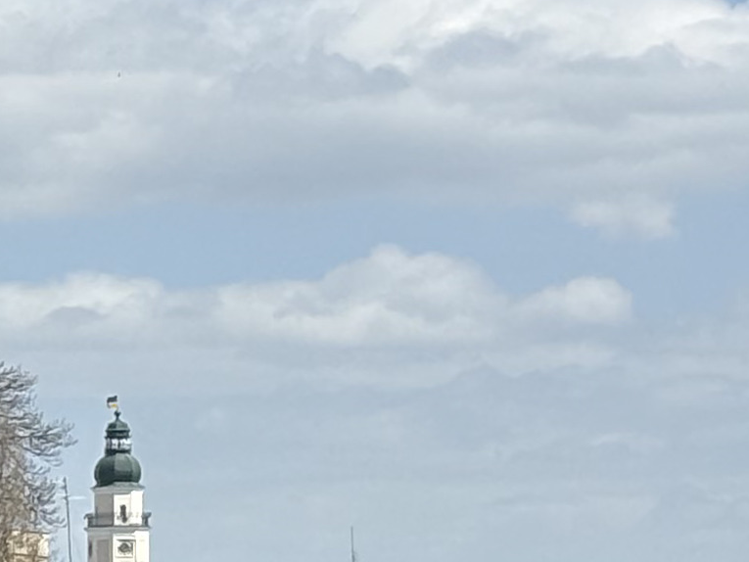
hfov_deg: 6.9
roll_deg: +0.3
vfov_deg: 5.4
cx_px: -1080
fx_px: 5886
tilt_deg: +0.9
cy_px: 730
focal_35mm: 272
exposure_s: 1/3279
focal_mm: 5.96
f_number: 1.6
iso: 32
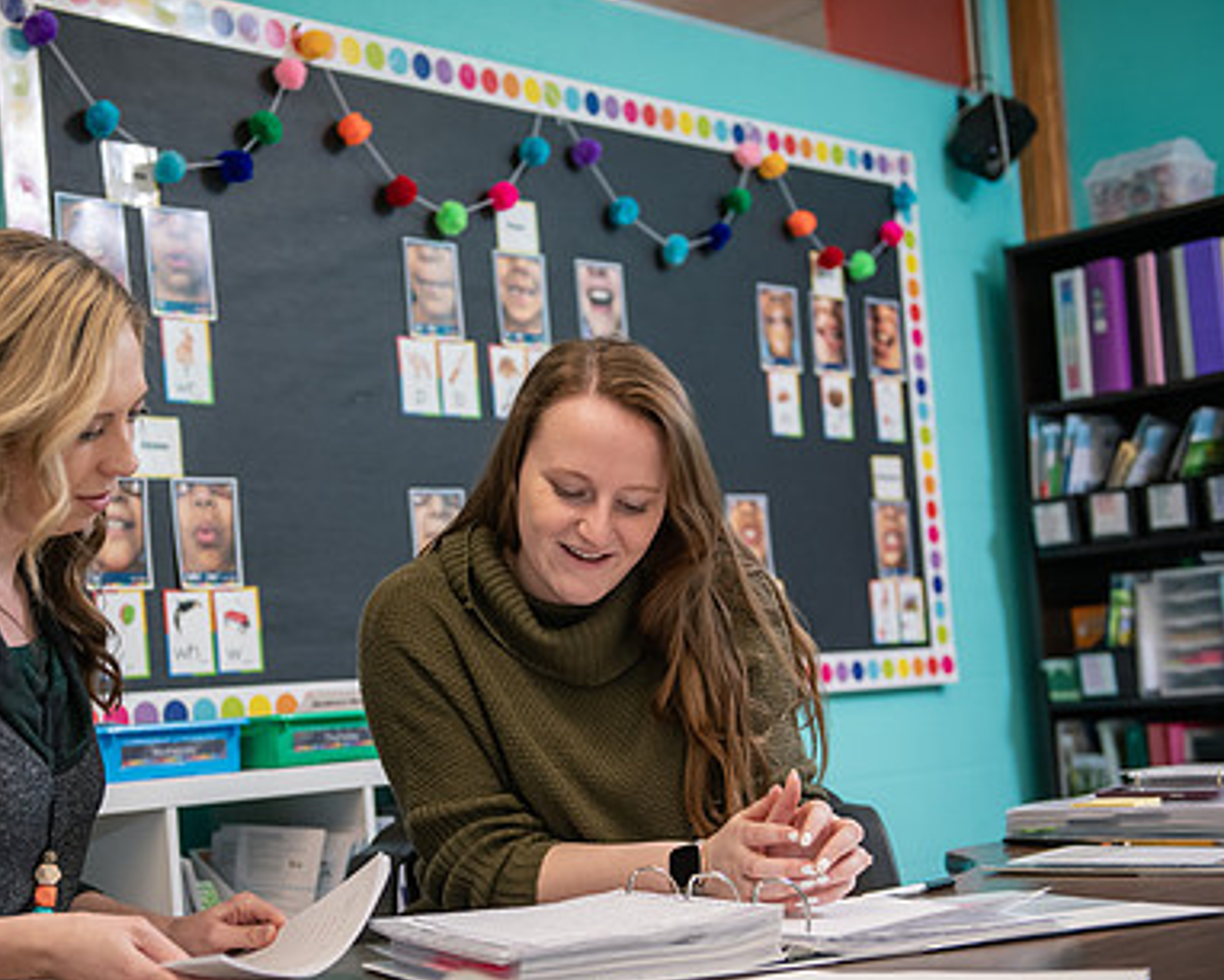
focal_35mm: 57
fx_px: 2066
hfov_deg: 32.7
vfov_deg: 26.6
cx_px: 388
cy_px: 613
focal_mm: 40
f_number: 3.2
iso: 1000
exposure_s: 1/160
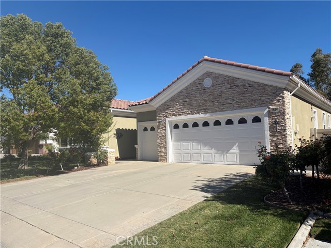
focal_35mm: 26
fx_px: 249
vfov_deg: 53.1
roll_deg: +2.5
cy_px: 124
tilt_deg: +3.4
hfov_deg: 67.3
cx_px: 166
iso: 64
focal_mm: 5.96
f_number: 1.6
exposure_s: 1/6329
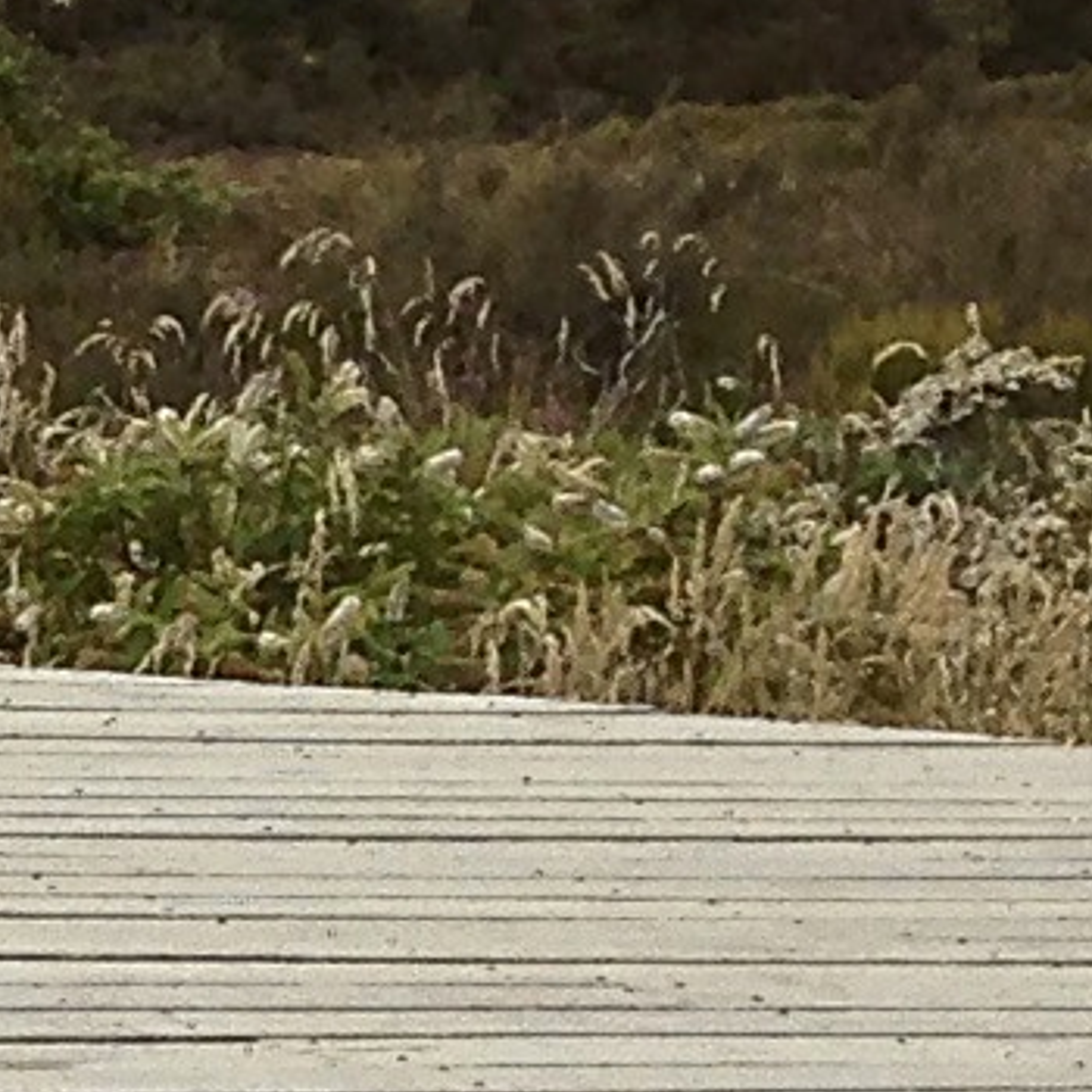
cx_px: -3132
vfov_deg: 6.4
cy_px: 1638
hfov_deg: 5.6
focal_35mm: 272
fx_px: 9708
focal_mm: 4.12
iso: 50
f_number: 2.4
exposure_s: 1/376
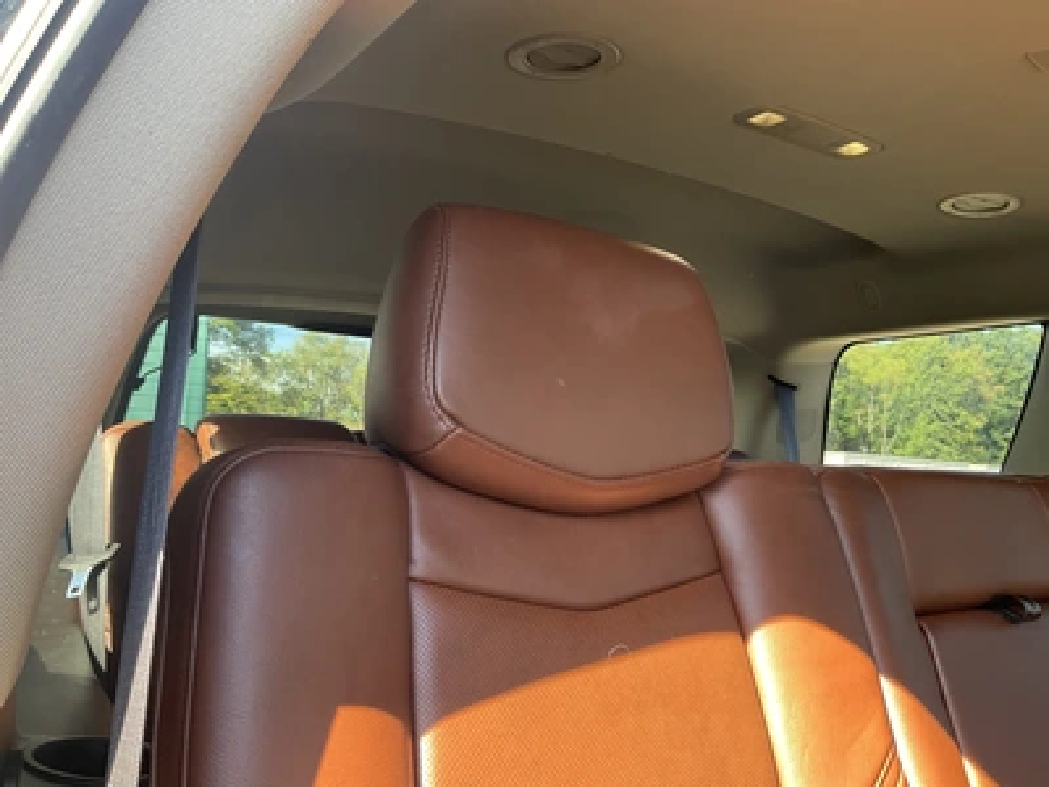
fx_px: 879
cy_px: 394
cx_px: 524
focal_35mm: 29
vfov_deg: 48.2
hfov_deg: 61.7
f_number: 1.8
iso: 64
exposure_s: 1/122
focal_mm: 3
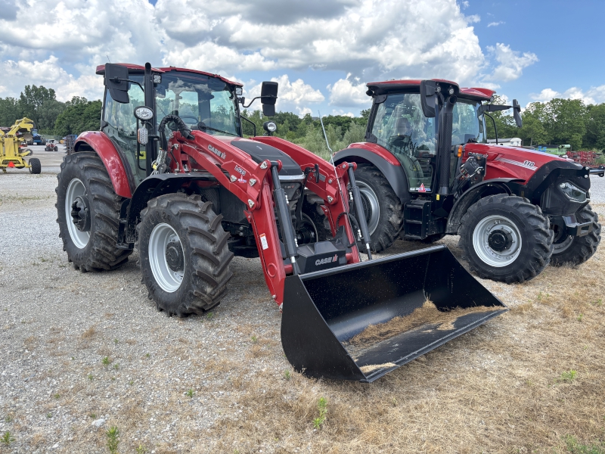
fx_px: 454
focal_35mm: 26
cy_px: 227
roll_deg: -2.0
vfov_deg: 53.1
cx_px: 302
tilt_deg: -9.1
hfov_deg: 67.3
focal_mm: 5.96
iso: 50
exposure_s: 1/498
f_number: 1.6
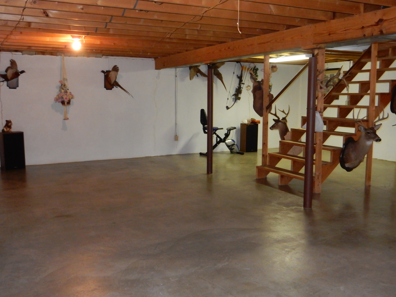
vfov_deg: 39.7
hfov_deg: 51.4
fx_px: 412
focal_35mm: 36
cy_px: 148
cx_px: 198
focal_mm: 6.4
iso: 640
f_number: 4
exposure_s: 1/30
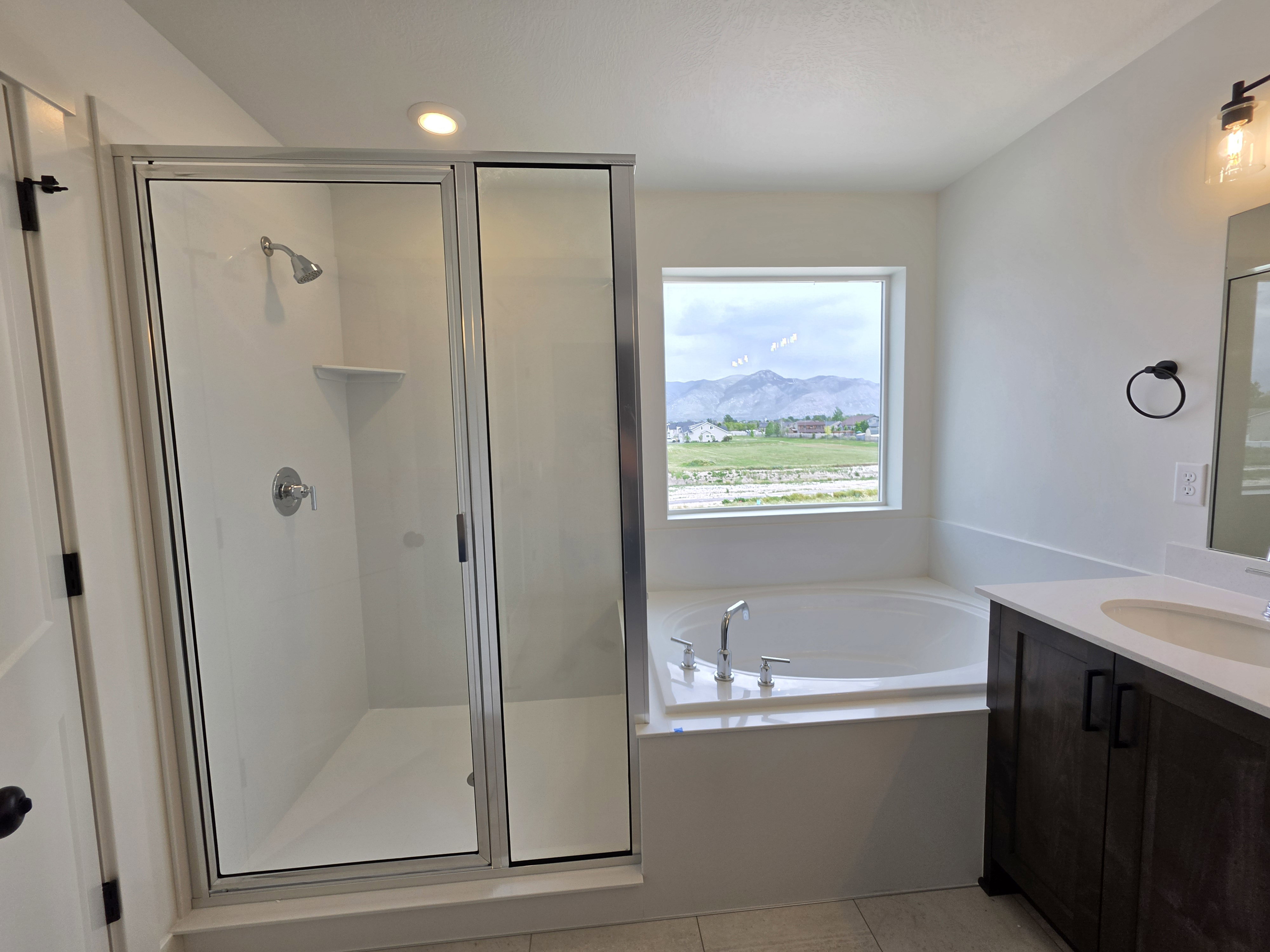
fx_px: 477
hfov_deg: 106.2
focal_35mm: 13
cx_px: 635
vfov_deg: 89.9
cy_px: 476
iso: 32
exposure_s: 1/302
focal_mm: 2.2
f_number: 1.9
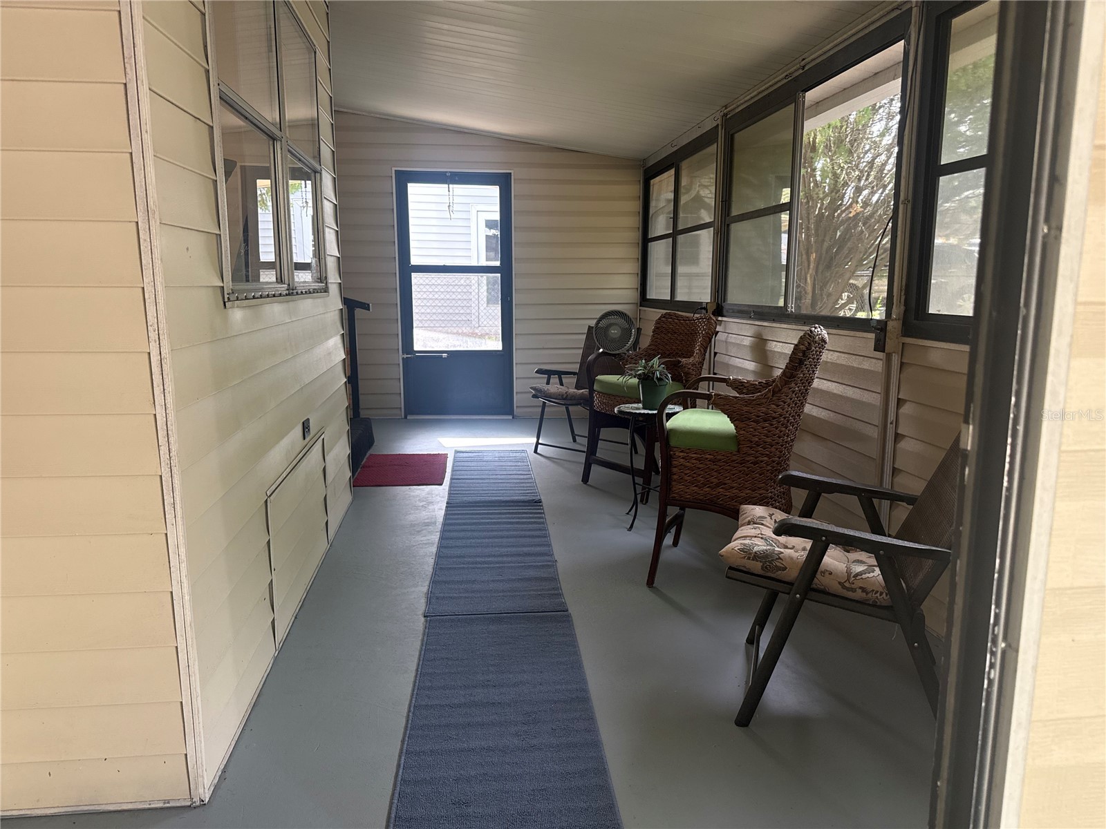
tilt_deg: -10.6
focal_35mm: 24
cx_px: 553
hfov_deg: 71.6
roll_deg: +0.1
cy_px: 414
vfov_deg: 56.8
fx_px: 767
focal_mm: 6.76
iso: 200
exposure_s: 1/136
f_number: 1.78
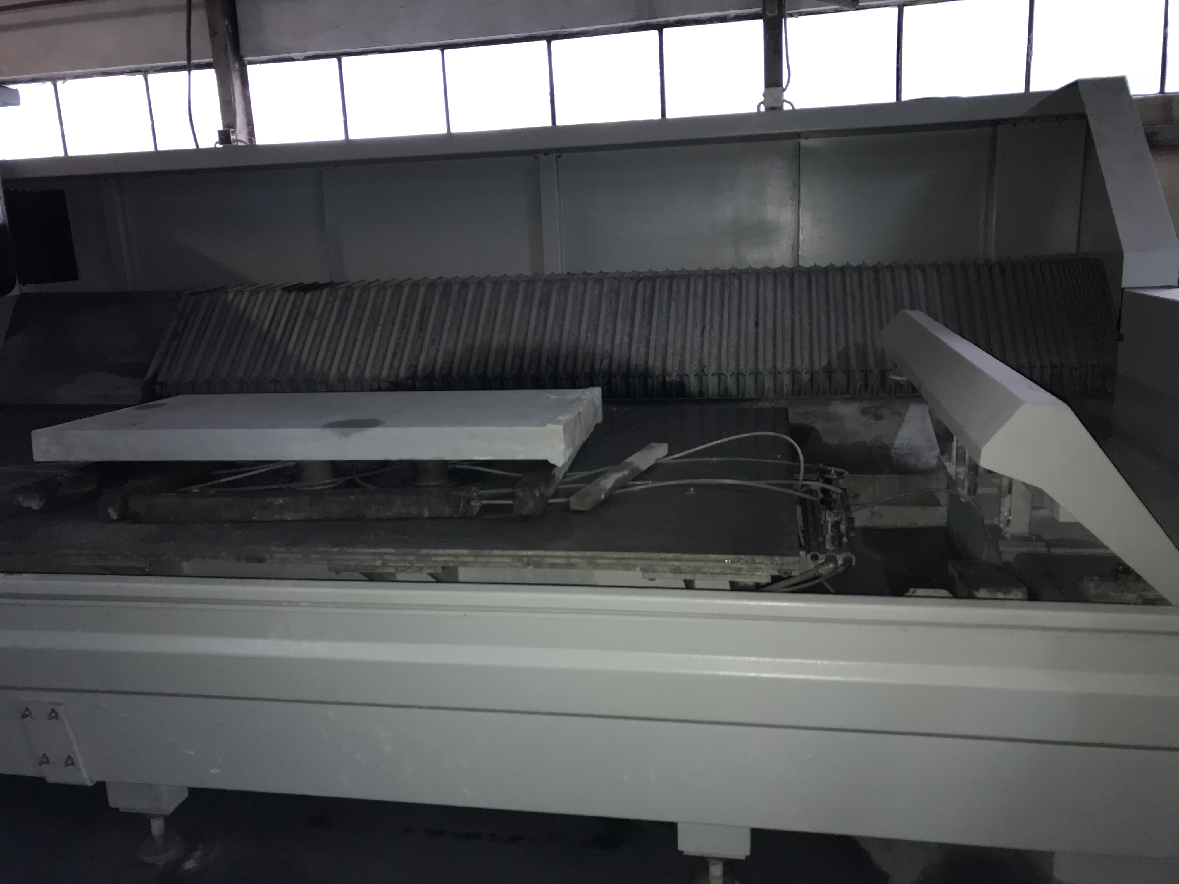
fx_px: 954
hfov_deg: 63.4
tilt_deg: -12.3
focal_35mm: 28
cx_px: 590
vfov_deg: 49.7
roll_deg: +2.4
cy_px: 442
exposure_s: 1/17
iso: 50
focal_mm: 3.99
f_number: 1.8
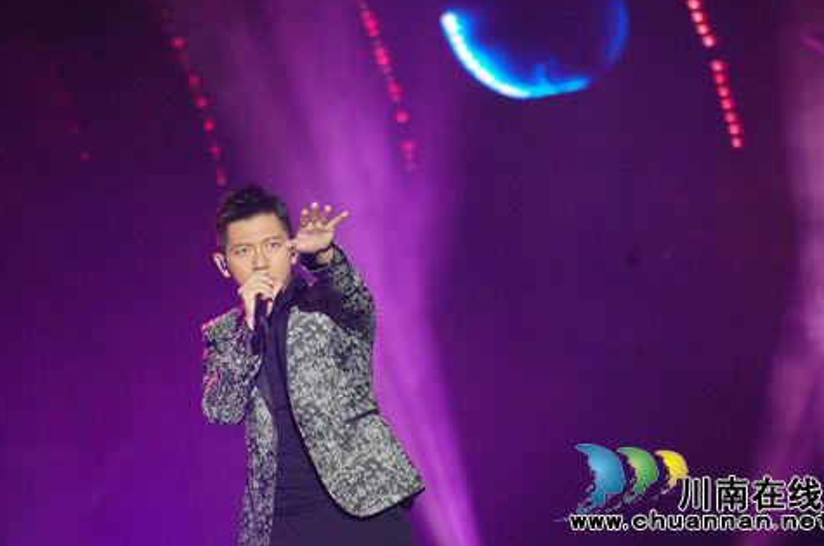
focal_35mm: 316
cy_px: 269
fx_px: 7221
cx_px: 428
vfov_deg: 4.3
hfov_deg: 6.5
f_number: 5.6
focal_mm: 200
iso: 1600
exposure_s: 1/125
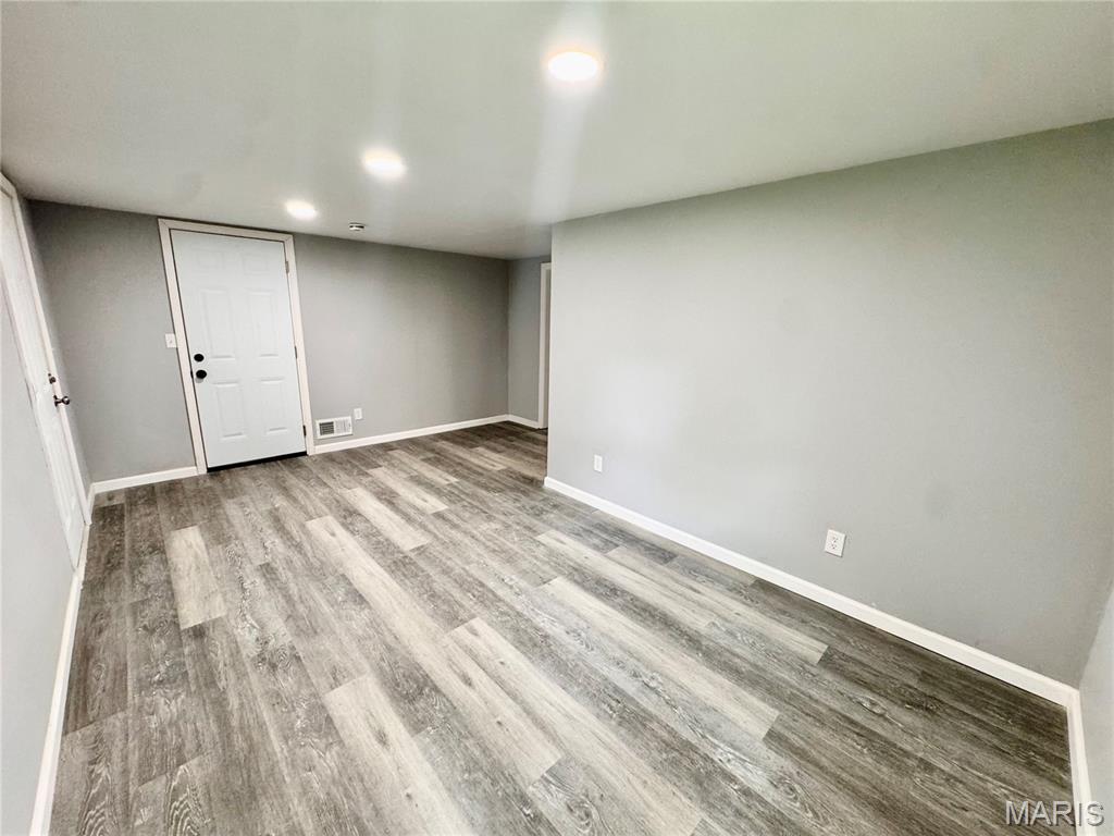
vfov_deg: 85.7
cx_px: 557
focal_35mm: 14
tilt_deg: -13.2
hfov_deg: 102.1
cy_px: 418
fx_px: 451
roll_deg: -1.6
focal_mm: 2.22
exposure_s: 1/60
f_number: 2.2
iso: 200
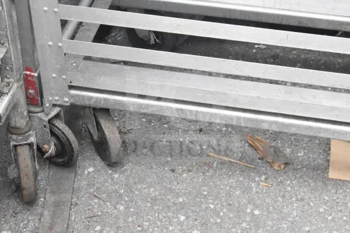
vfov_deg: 16.6
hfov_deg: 24.6
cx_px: 175
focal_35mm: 82
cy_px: 116
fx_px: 802
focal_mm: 55
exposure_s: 1/500
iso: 6400
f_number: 11
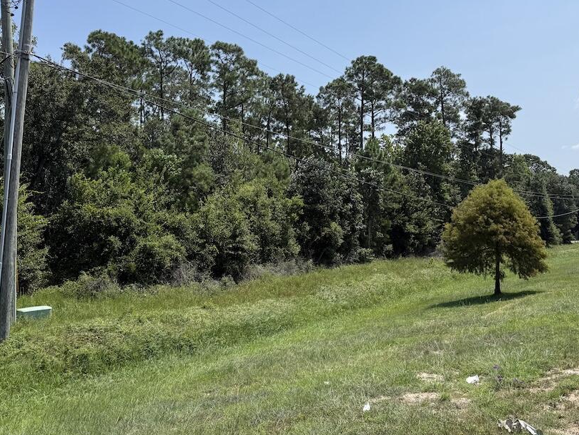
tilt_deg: +3.1
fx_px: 535
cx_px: 305
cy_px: 181
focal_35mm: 32
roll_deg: -1.7
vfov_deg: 44.0
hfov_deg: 56.8
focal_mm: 6.76
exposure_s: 1/5714
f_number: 1.78
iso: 80
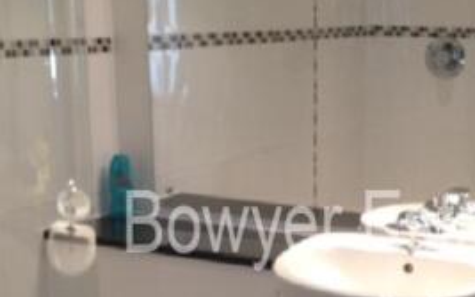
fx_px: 1049
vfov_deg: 16.0
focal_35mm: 81
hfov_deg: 25.1
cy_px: 239
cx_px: 374
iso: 80
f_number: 2.4
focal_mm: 4.28
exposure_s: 1/20
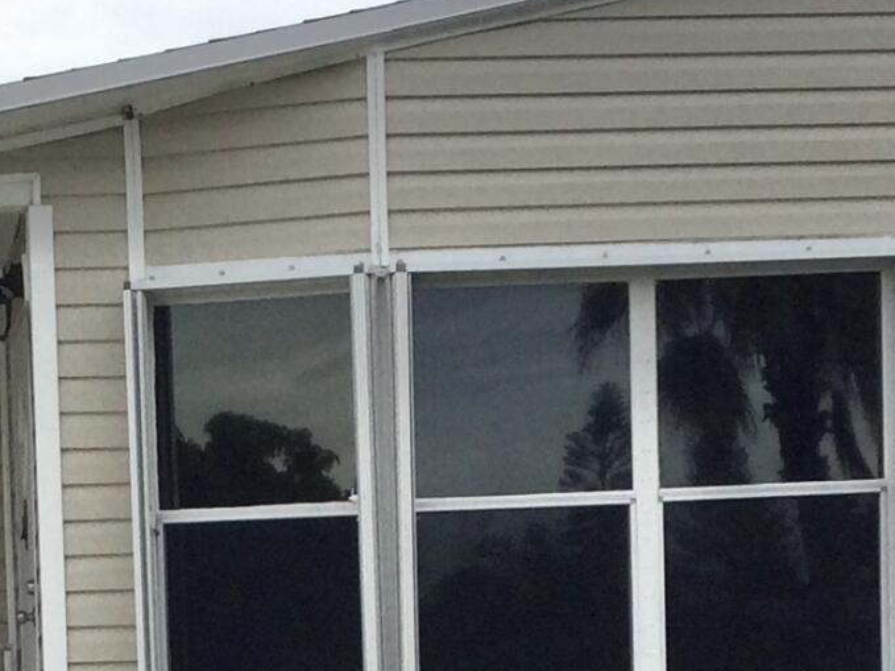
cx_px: 141
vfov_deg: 10.4
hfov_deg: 14.3
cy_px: 1095
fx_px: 3542
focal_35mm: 137
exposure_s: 1/936
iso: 25
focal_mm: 3.3
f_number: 2.4
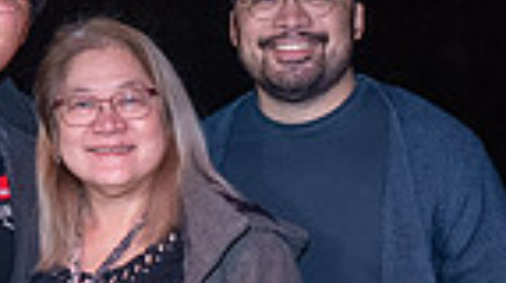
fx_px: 1367
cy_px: 264
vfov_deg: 11.7
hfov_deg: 20.8
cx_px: 127
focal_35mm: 102
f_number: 2.8
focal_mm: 24
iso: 1000
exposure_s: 1/160
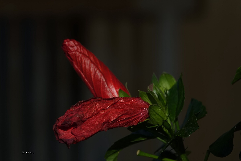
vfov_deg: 2.6
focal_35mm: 526
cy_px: 80
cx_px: 120
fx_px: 3521
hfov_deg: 3.9
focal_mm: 192.73
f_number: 5.6
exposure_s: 1/1000
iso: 100
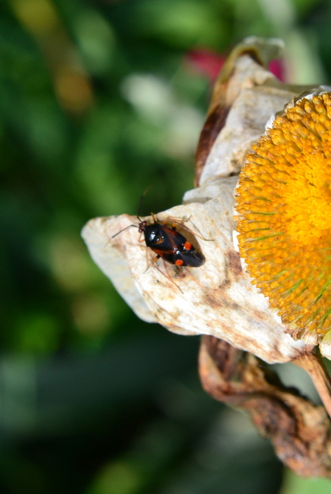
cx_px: 166
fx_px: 1135
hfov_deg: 16.6
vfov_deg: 24.6
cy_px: 247
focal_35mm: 82
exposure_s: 1/320
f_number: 11
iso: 400
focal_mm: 55
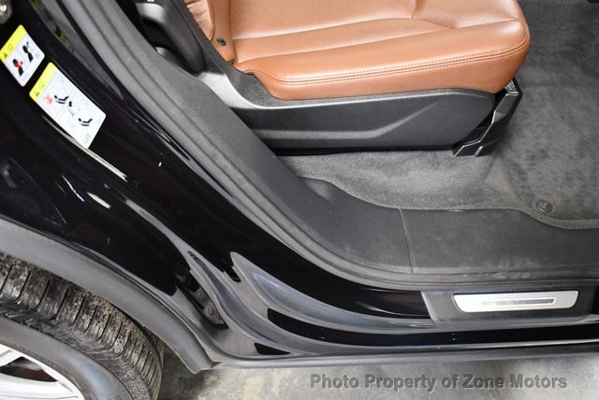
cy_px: 200
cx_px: 300
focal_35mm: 36
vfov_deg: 36.9
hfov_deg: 53.1
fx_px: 600
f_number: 3.5
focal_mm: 18
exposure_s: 1/60
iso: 5000
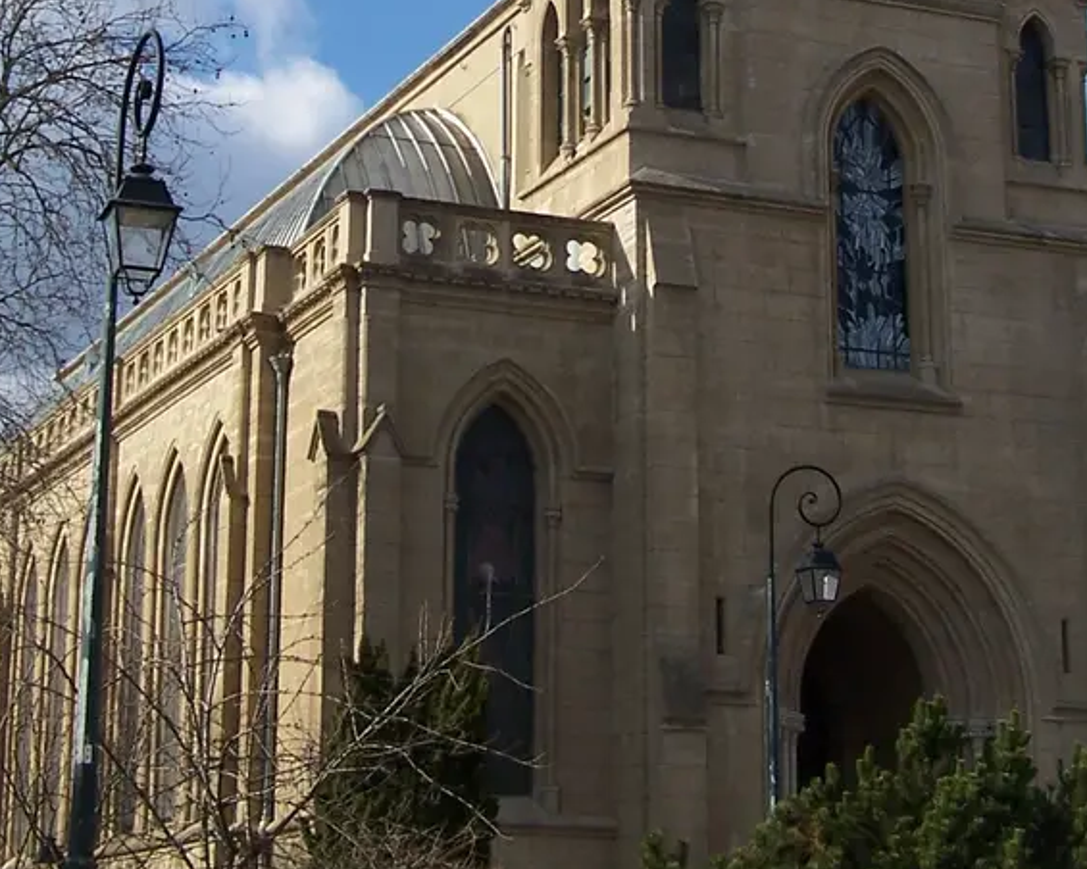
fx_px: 2702
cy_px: 15
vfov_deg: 17.9
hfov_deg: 22.7
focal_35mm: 84
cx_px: 525
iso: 80
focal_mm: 6.3
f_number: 4
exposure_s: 1/1000
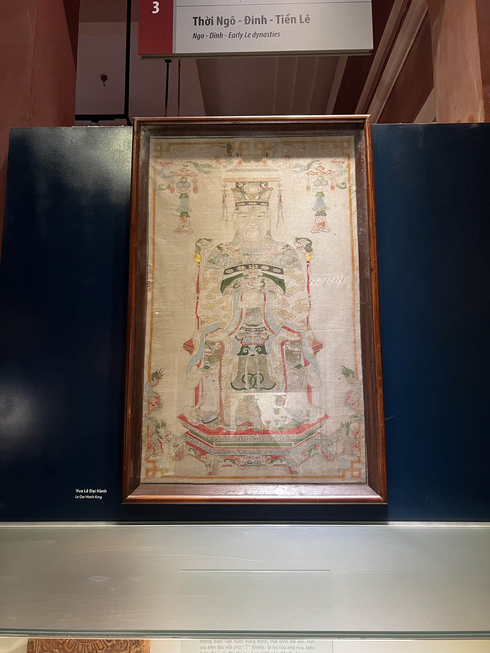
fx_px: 491
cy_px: 326
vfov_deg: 67.3
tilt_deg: +8.3
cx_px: 245
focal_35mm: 26
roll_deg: +0.0
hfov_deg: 53.1
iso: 160
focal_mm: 5.7
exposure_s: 1/50
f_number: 1.5
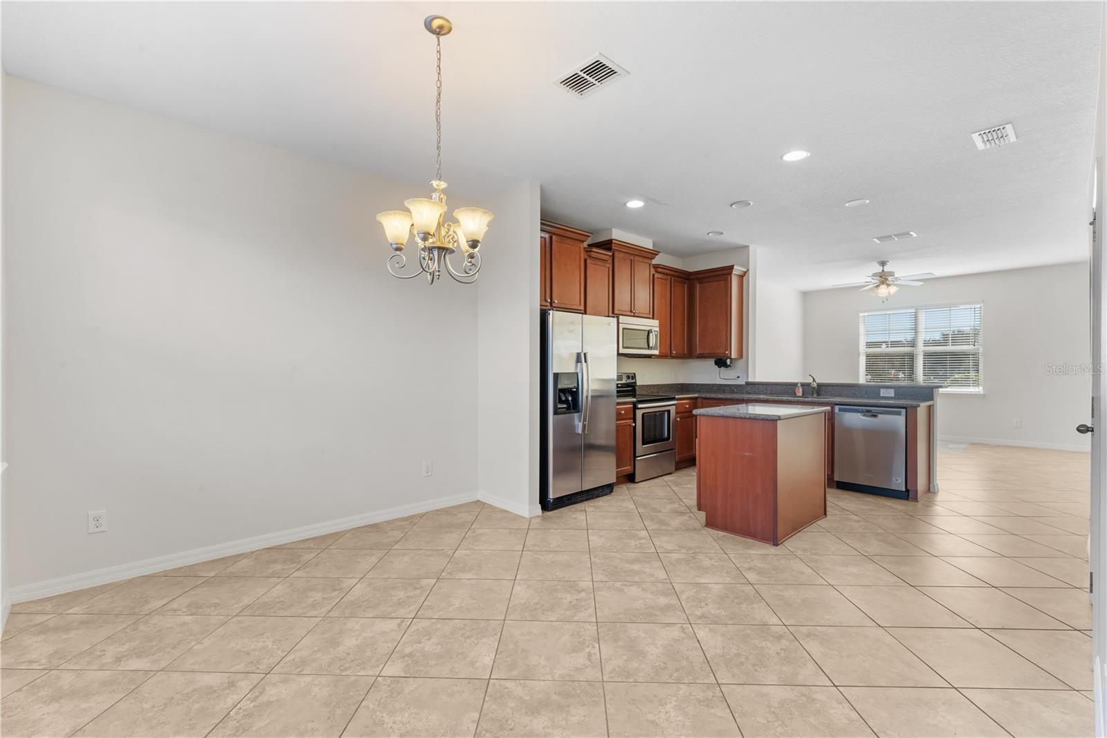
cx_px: 554
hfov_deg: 96.7
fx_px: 492
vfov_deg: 73.7
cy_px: 369
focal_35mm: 16
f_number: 13
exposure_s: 1/1.25
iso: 160
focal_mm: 16
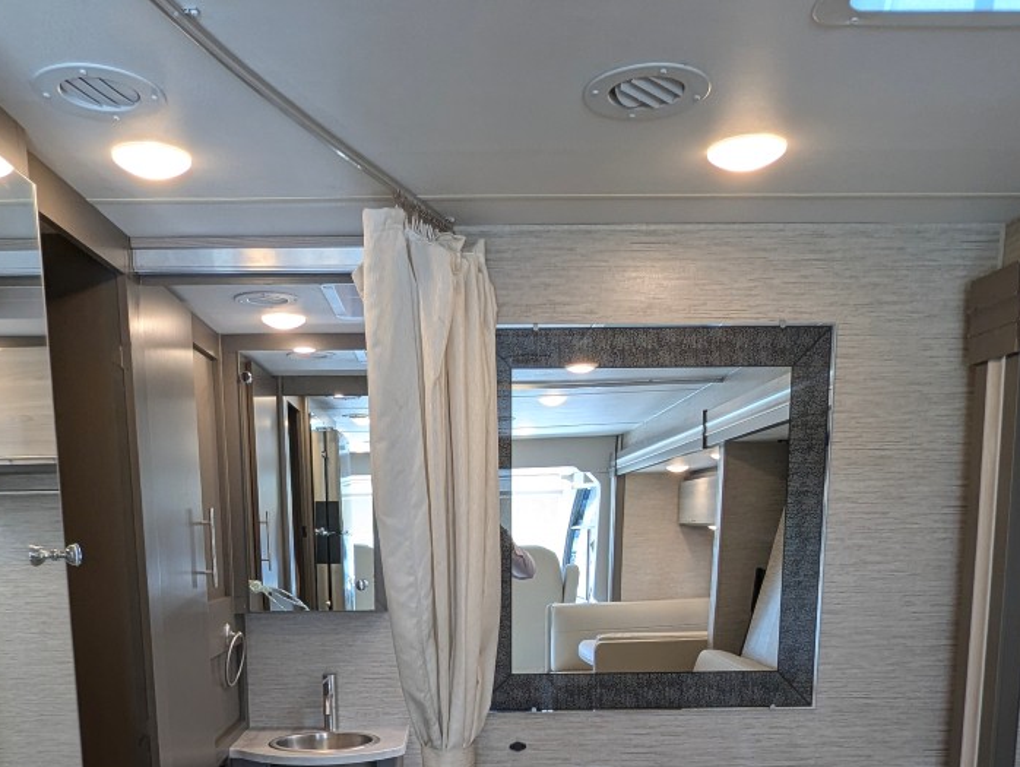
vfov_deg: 40.9
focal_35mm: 32
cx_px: 464
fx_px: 944
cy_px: 685
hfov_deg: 56.7
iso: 58
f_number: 2.2
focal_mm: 2.35
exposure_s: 1/43.6
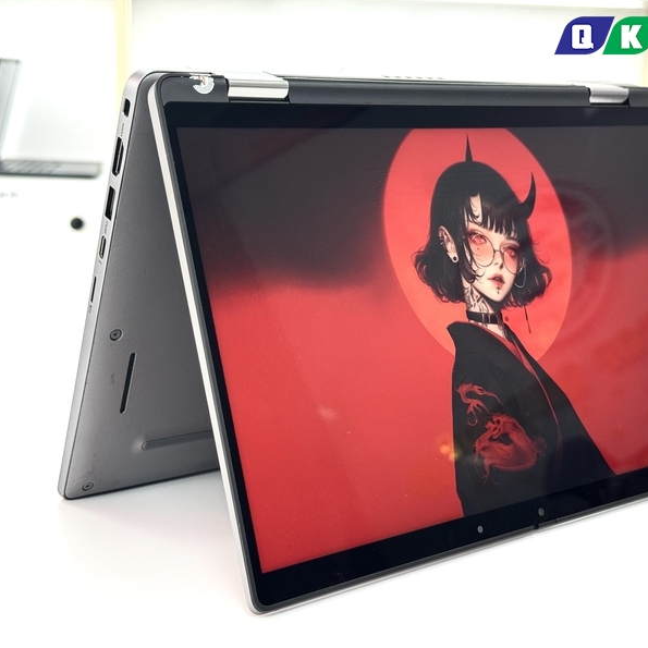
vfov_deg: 30.0
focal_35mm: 57
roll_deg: -1.4
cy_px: 325
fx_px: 1207
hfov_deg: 30.0
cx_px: 346
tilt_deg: -11.6
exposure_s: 1/105
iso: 100
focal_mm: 6.76
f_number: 1.78
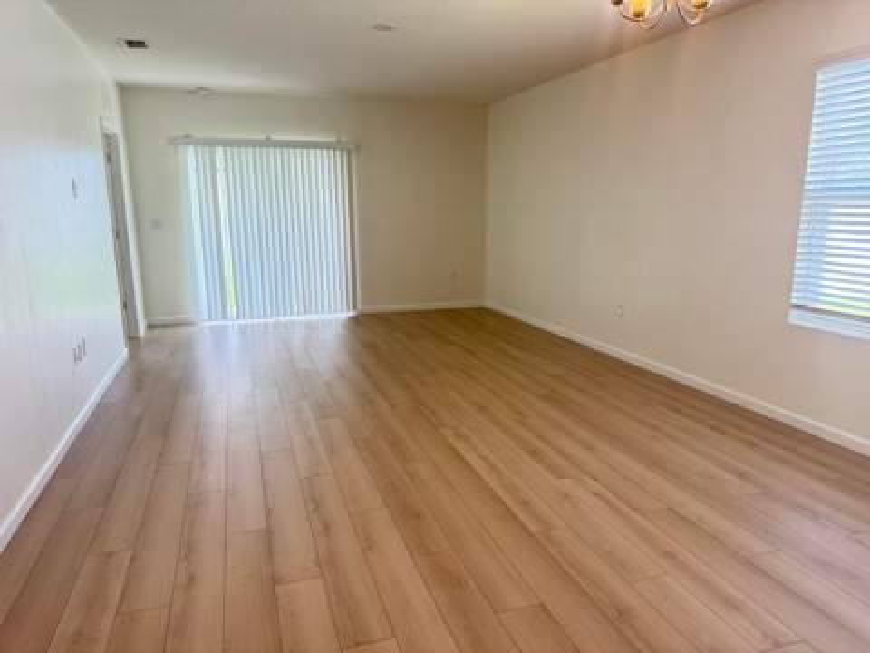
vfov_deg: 56.8
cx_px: 435
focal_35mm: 24
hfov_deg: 71.6
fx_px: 603
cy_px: 326
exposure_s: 1/120
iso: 100
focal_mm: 6.76
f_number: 1.78
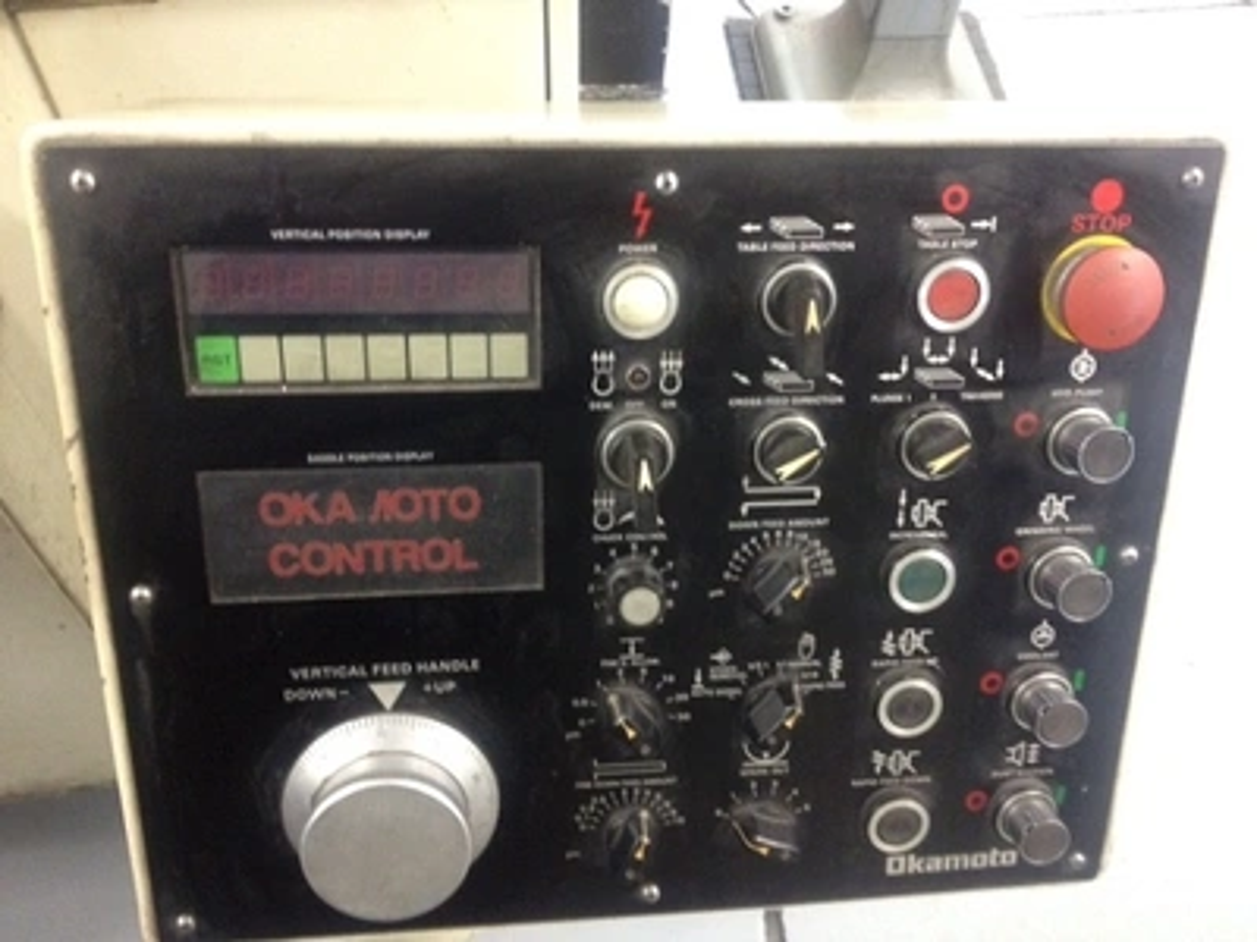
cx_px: 628
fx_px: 1271
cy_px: 471
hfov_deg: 52.6
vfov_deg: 40.7
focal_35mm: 35
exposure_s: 1/17
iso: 400
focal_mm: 4.28
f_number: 2.4
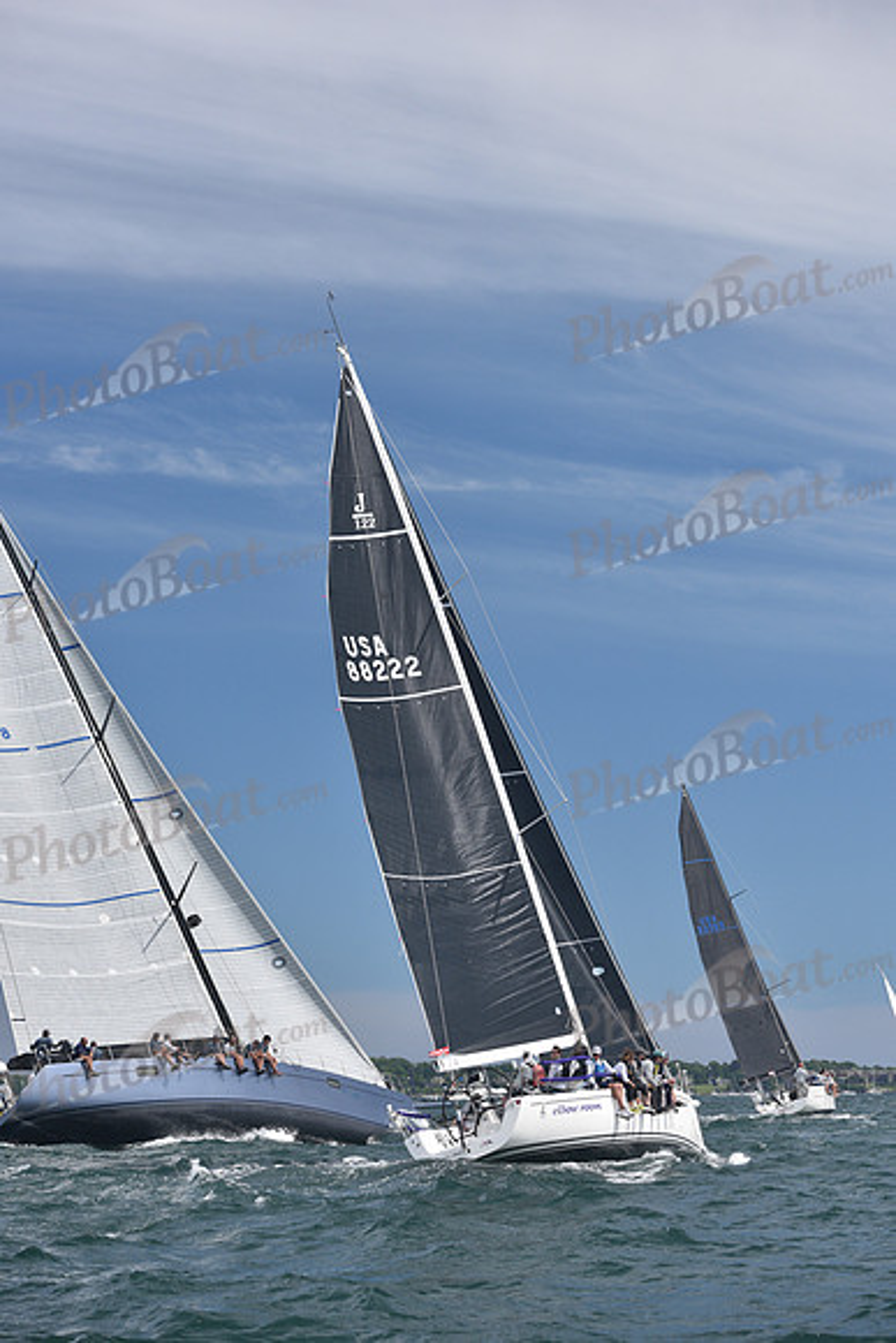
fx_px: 2612
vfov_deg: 28.8
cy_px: 672
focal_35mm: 70
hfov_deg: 19.5
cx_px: 448
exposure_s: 1/800
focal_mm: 70
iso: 320
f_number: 6.3
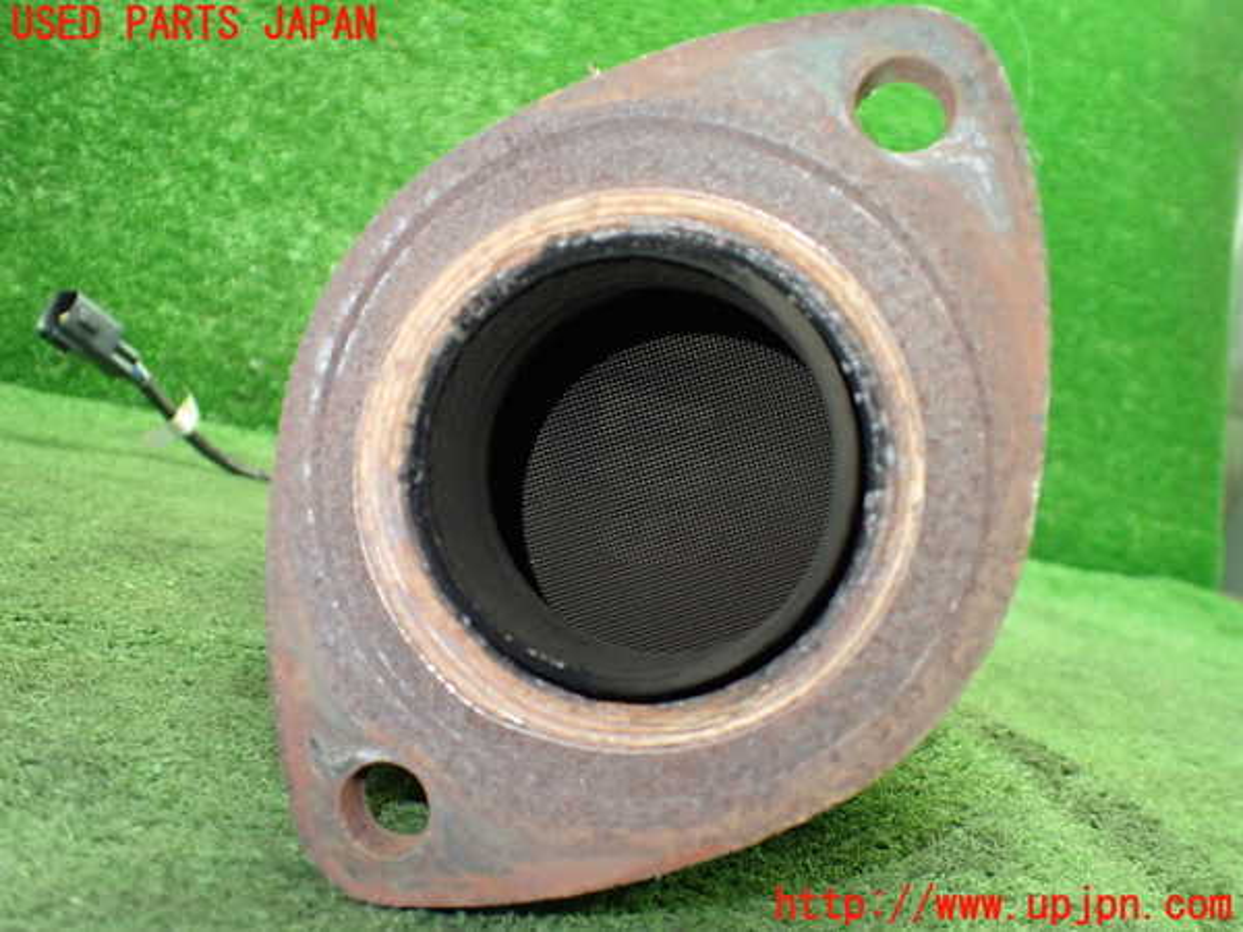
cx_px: 622
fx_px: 1077
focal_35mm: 30
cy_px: 466
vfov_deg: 46.8
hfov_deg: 60.0
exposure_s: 1/60
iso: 800
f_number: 2.3
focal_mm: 5.4
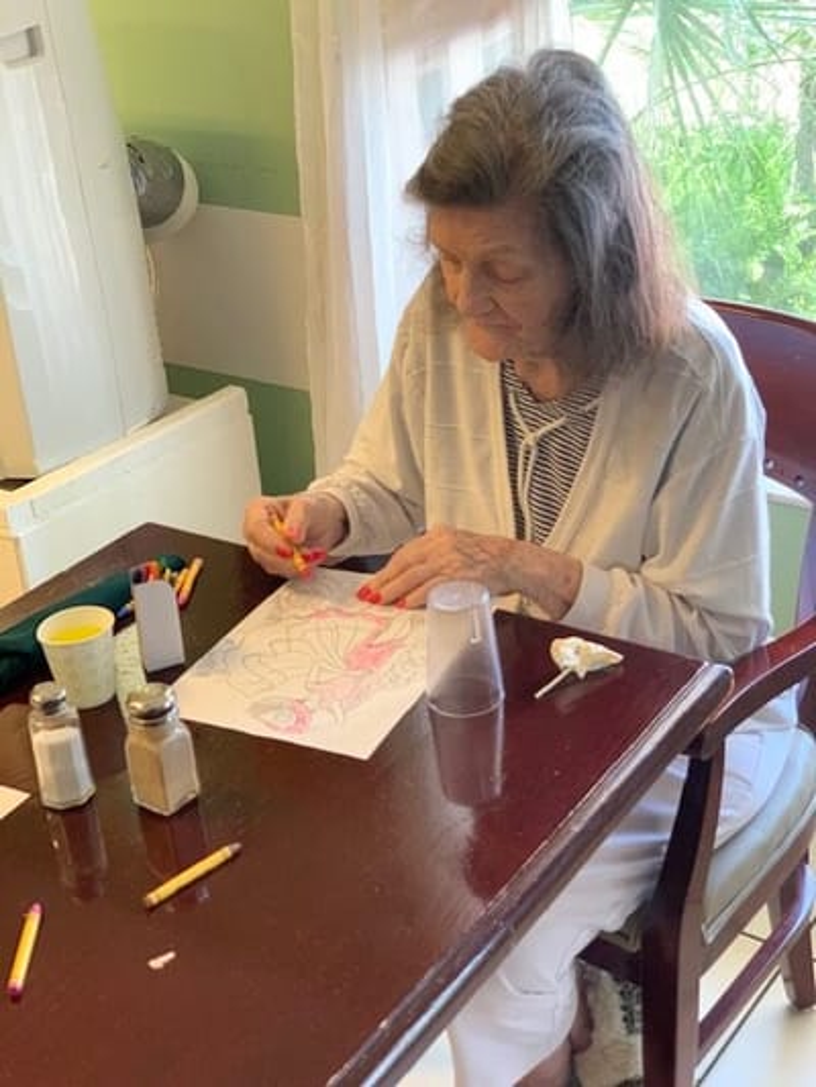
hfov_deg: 28.0
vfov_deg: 36.8
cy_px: 544
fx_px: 1634
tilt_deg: -27.1
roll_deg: +5.0
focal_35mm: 52
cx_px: 408
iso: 200
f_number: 2.4
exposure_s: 1/60
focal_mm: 6
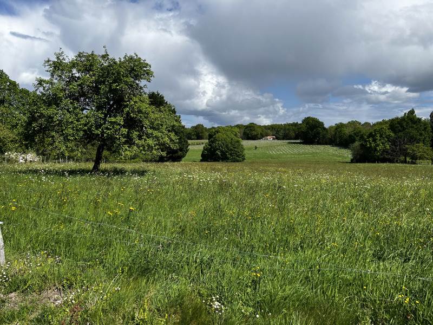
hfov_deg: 67.3
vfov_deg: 53.1
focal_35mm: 26
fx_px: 325
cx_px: 216
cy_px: 162
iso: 50
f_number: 1.6
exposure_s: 1/4310
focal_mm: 5.1
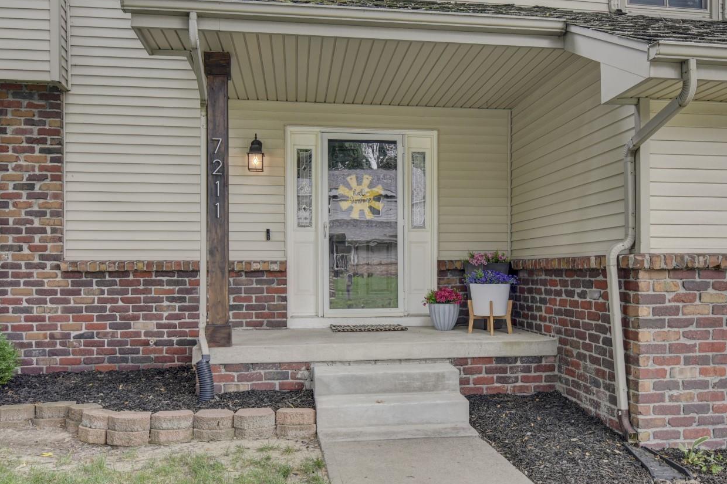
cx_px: 394
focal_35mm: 31
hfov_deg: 60.2
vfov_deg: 42.3
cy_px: 235
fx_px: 626
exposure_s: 1/50
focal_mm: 16
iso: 400
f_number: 8
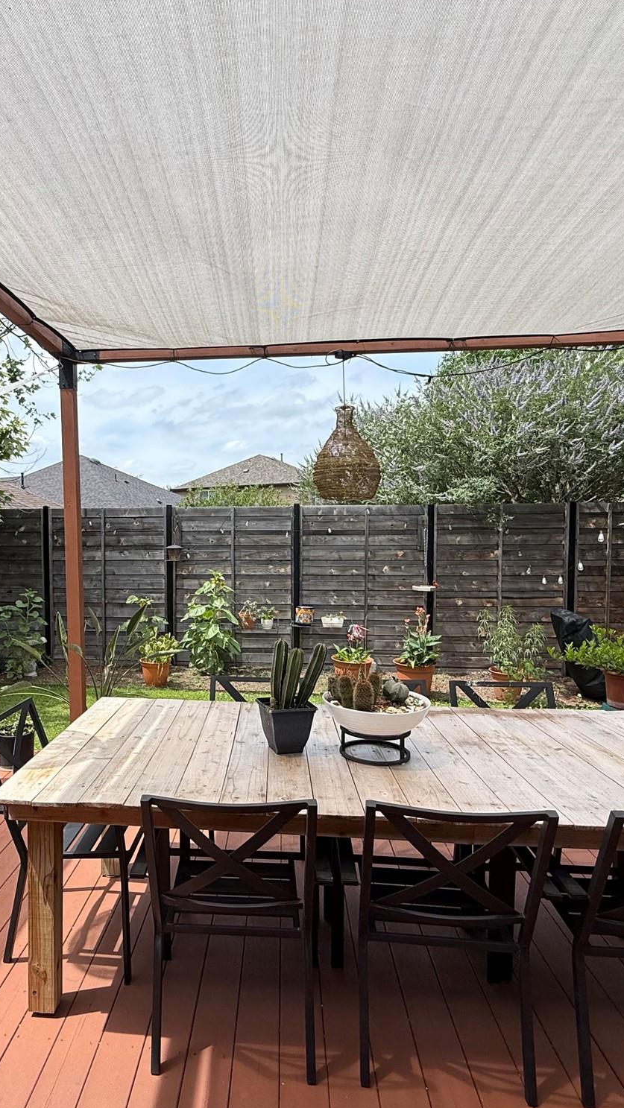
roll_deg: +0.1
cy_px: 563
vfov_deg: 83.8
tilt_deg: -1.7
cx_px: 215
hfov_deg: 52.7
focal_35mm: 21
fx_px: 617
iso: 50
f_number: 2.2
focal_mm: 2.22
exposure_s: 1/1368
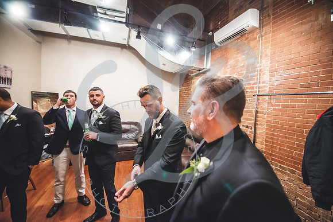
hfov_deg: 104.2
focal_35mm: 14
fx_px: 130
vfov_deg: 81.2
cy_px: 111
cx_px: 166
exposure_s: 1/125
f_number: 2.8
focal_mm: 14
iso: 2500
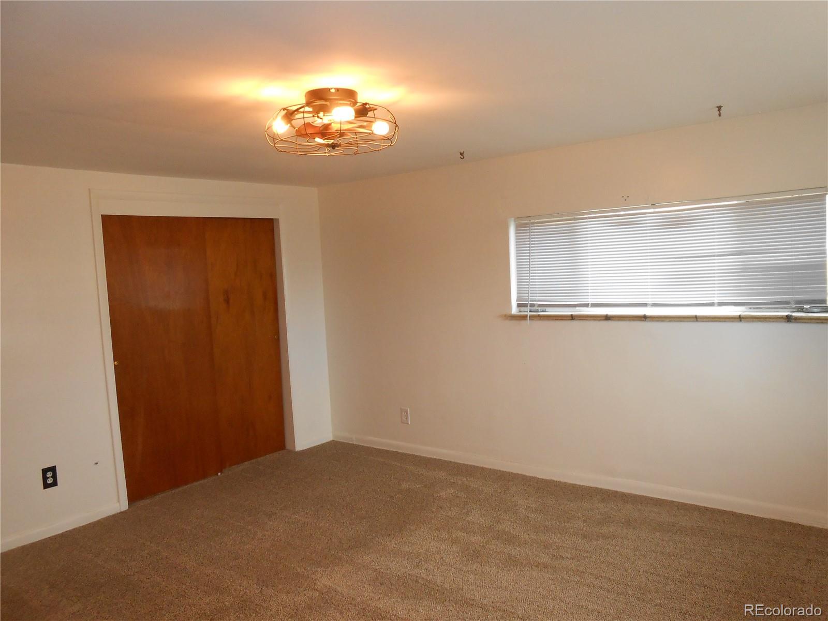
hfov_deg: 67.3
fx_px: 622
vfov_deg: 53.1
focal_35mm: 26
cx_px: 414
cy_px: 310
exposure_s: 1/30
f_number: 3.5
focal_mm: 4.6
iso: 250
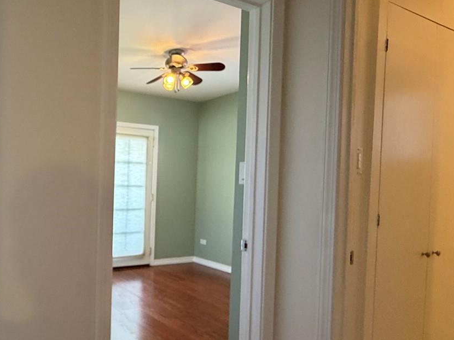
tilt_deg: -2.5
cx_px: 98
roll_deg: -1.5
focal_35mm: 27
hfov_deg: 60.7
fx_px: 354
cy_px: 193
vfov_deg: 51.2
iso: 320
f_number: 2.2
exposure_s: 1/60
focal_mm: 2.22
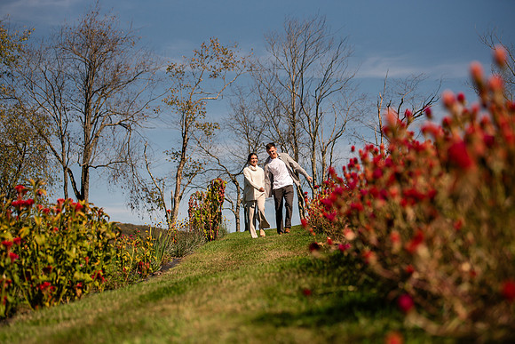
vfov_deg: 19.5
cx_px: 258
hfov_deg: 28.8
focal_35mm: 70
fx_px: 1002
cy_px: 172
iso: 110
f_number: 3.2
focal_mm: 70
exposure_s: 1/4000
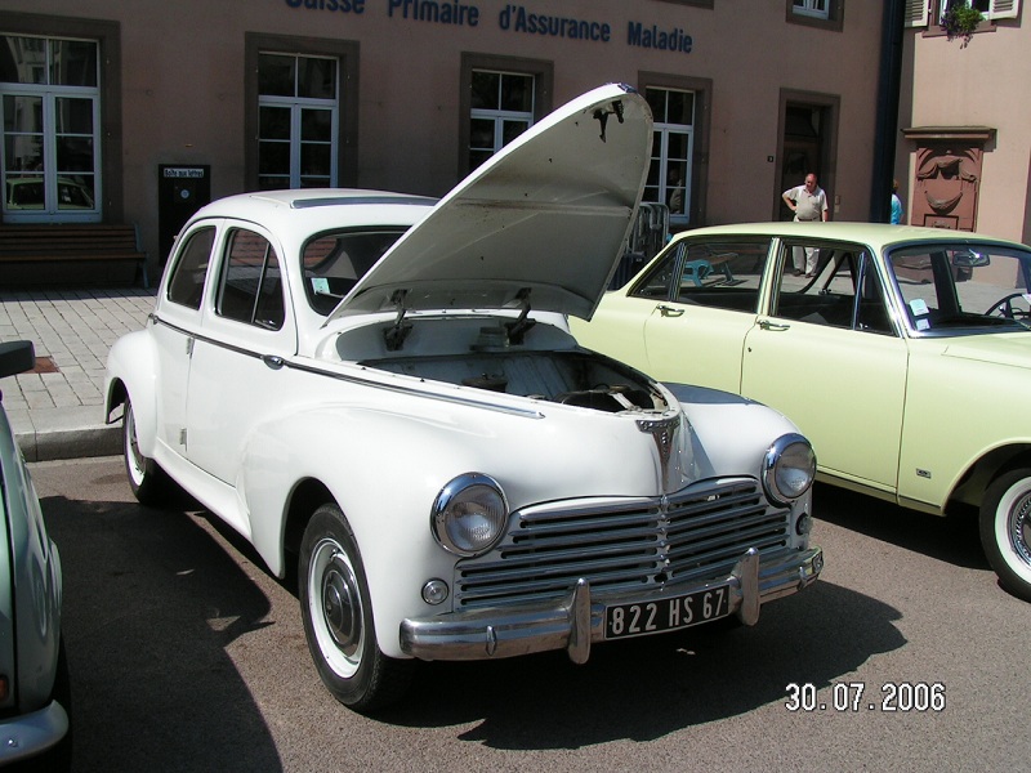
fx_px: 1132
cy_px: 386
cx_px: 516
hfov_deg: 49.0
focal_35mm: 38
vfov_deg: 37.7
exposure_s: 1/800
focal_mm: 5.8
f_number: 5.6
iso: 50
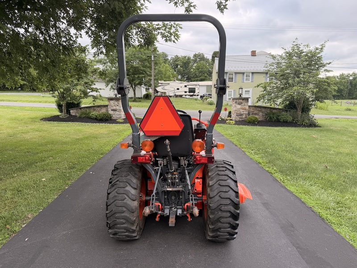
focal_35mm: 24
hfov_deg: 71.6
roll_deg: +0.6
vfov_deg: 56.8
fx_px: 248
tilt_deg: -6.4
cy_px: 134
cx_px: 178
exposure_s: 1/1060
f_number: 1.78
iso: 100
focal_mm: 6.76
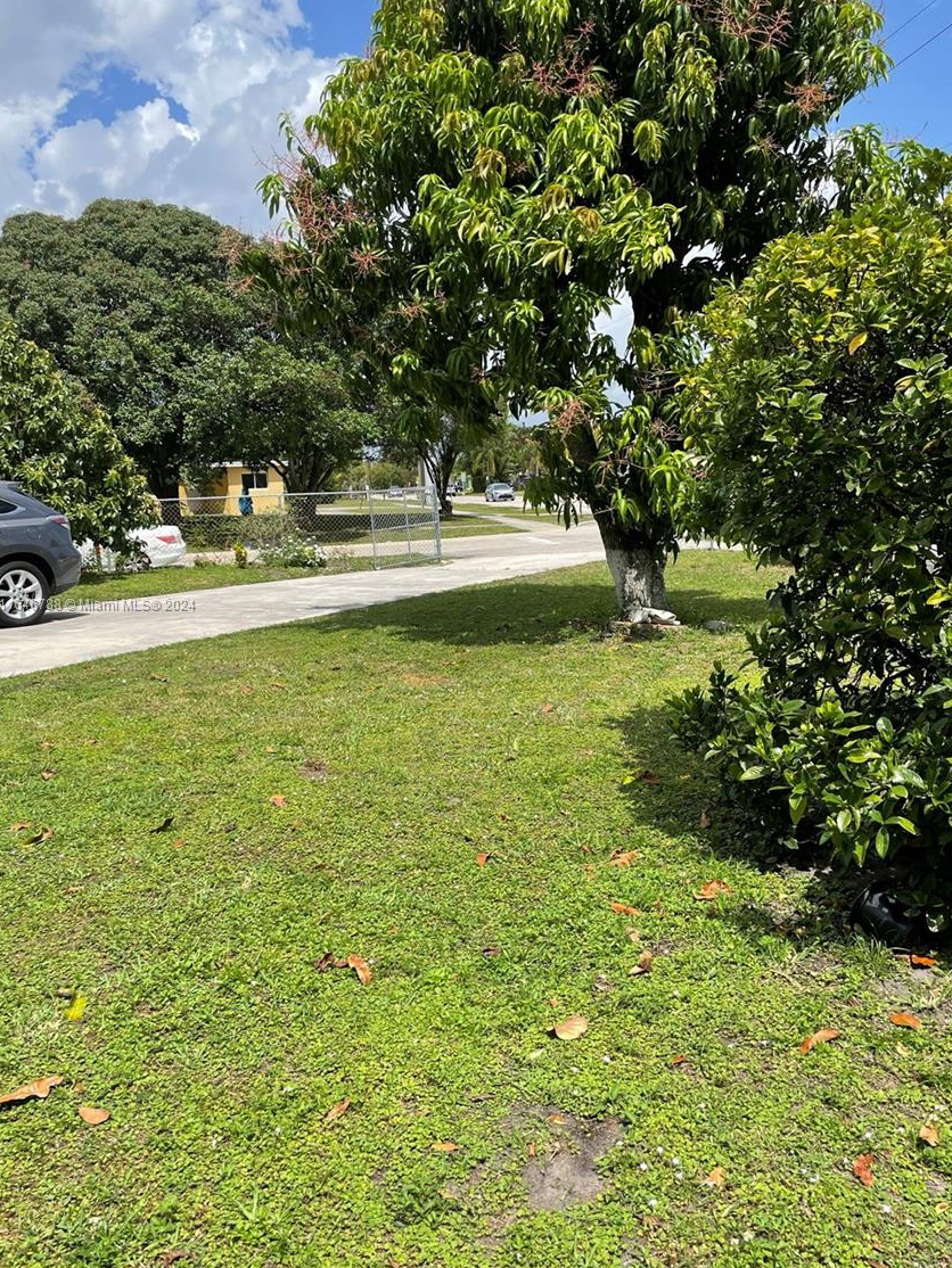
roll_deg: +3.0
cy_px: 606
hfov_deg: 49.7
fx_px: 1026
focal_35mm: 28
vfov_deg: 63.4
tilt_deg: -6.2
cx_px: 499
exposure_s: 1/2747
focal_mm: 4.2
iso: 32
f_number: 1.6
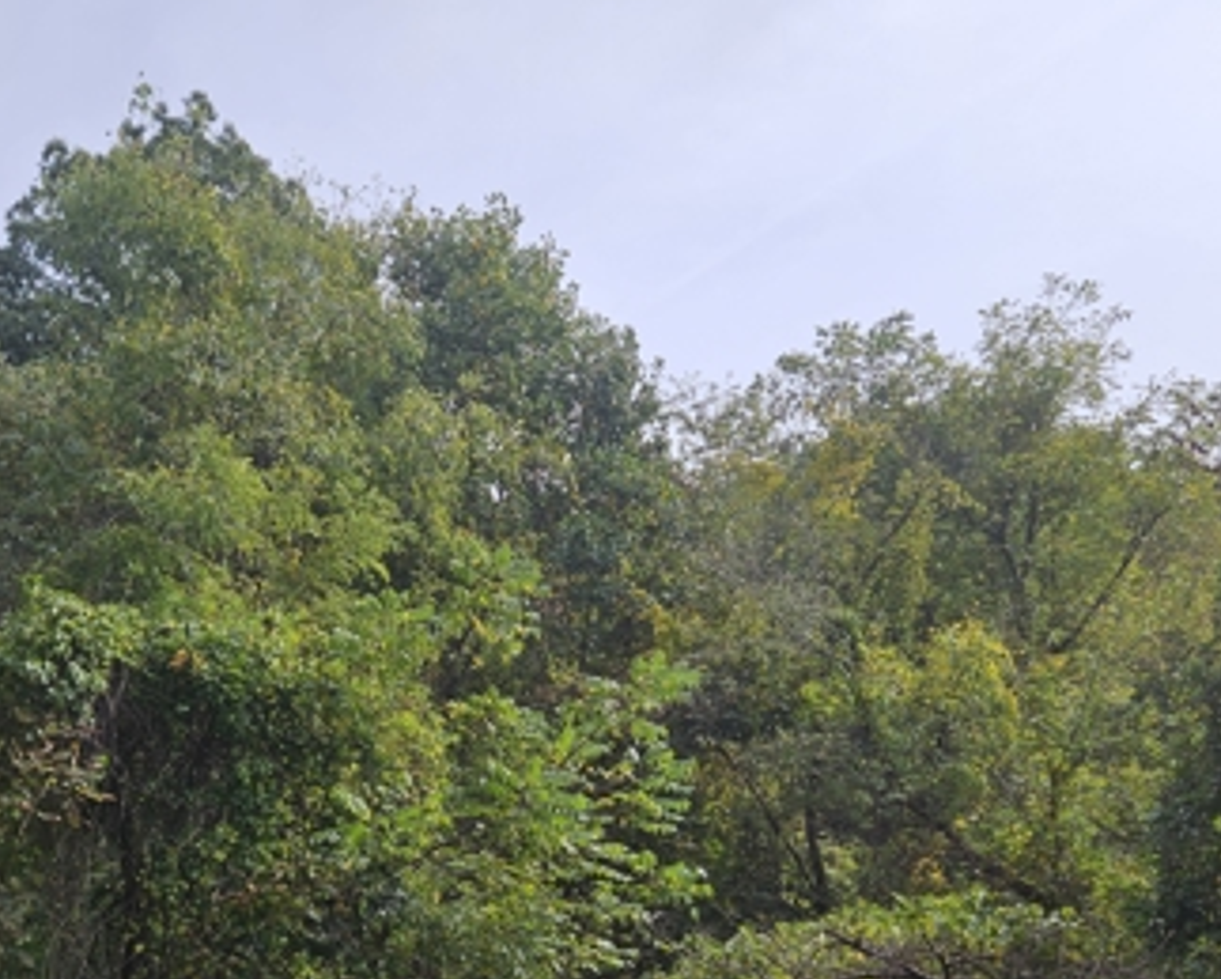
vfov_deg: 39.2
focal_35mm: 37
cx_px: 520
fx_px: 1338
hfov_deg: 48.9
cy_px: 726
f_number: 1.8
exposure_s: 1/1668
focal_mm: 5.4
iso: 25
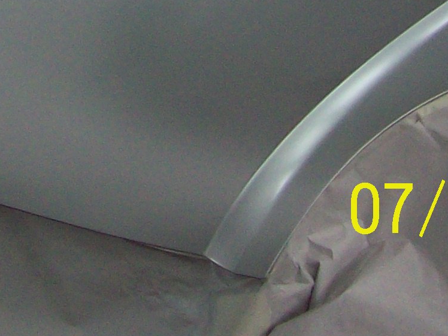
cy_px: -311
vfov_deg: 9.5
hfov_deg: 13.0
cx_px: -140
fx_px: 1902
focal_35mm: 147
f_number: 2.7
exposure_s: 1/64
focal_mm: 6
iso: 97
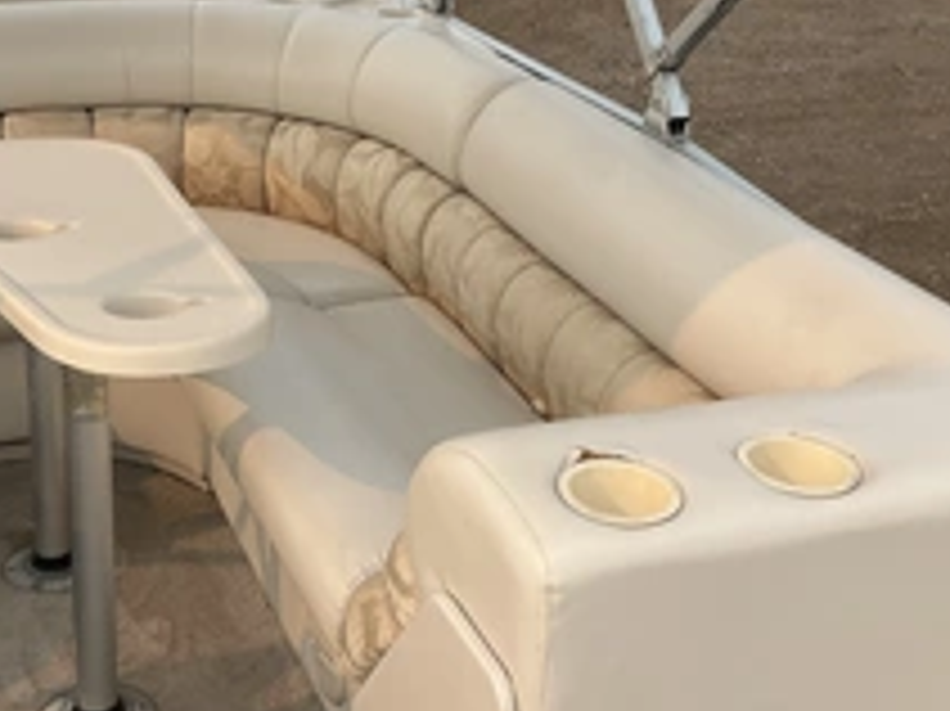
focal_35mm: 55
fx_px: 1509
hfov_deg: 34.8
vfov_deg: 26.5
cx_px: 374
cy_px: 306
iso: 25
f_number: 1.8
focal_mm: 3
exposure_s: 1/1412
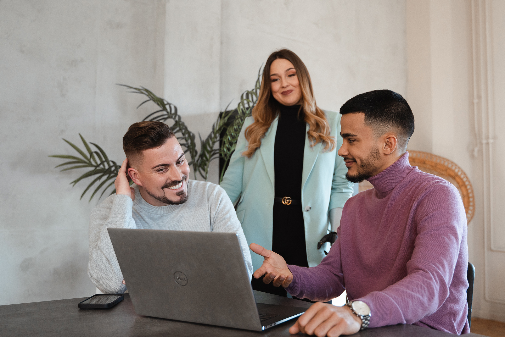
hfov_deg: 48.3
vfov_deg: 33.4
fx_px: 561
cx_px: 287
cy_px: 170
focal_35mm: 40
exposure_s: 1/250
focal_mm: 33
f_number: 2.8
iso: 640
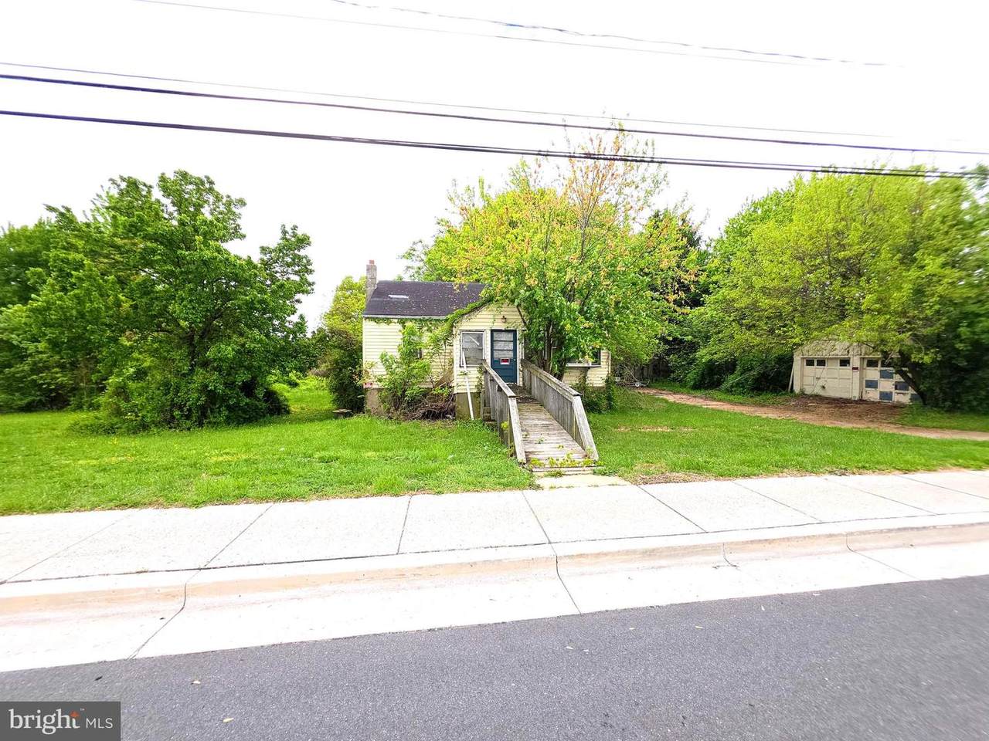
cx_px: 494
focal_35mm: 13
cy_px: 370
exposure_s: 1/343
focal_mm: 2.2
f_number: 1.9
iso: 20
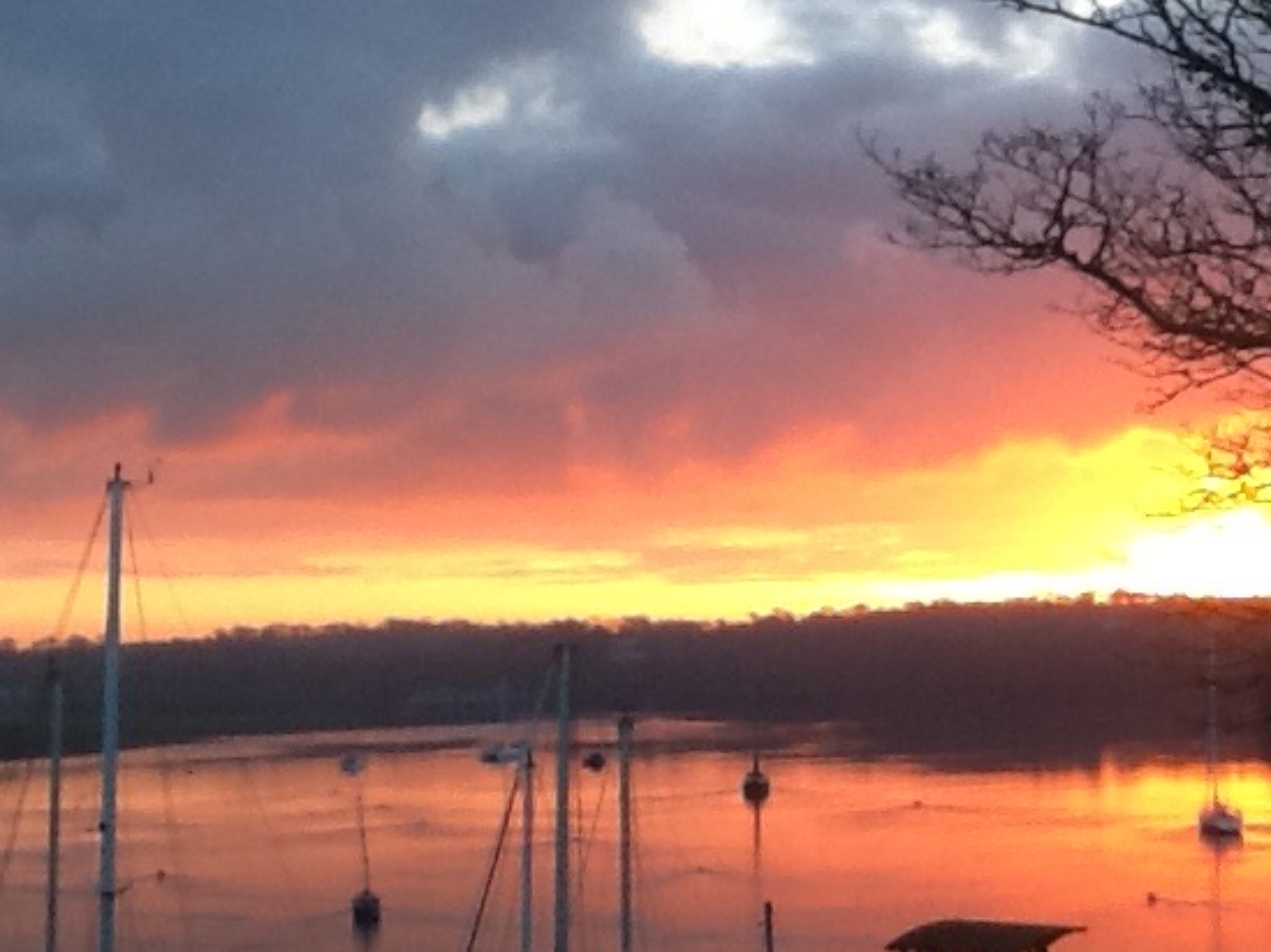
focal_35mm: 56
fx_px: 2055
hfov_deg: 33.6
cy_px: 672
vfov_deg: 25.9
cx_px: 965
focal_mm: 2.03
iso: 80
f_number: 2.4
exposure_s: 1/60
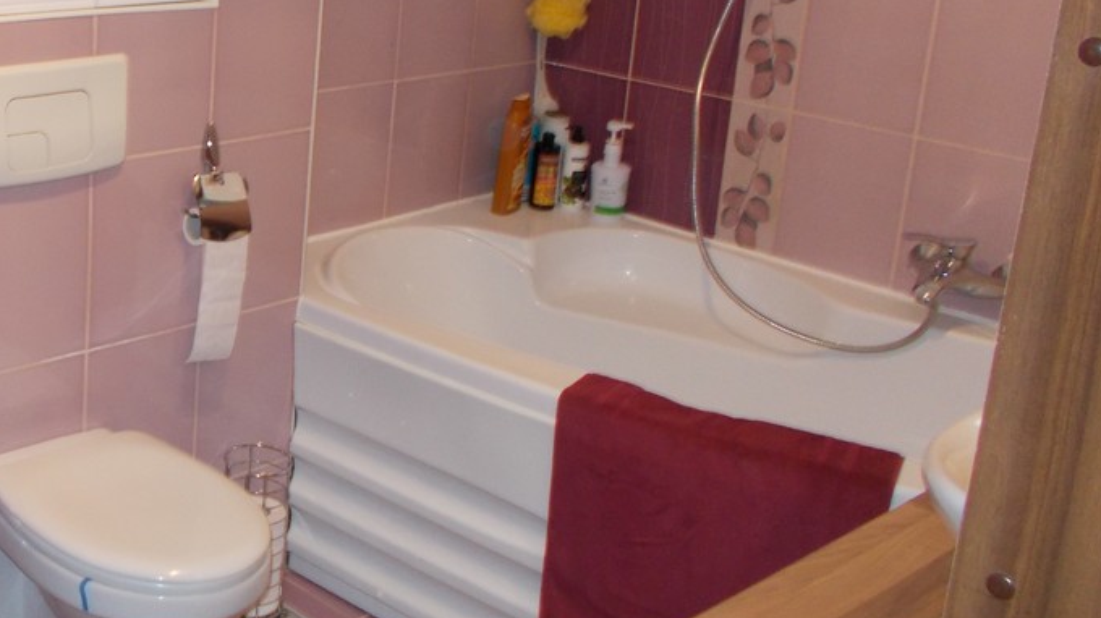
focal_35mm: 50
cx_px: 139
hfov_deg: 38.8
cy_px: 146
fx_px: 1459
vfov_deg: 23.7
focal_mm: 4.6
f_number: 3.2
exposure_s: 1/25
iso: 200
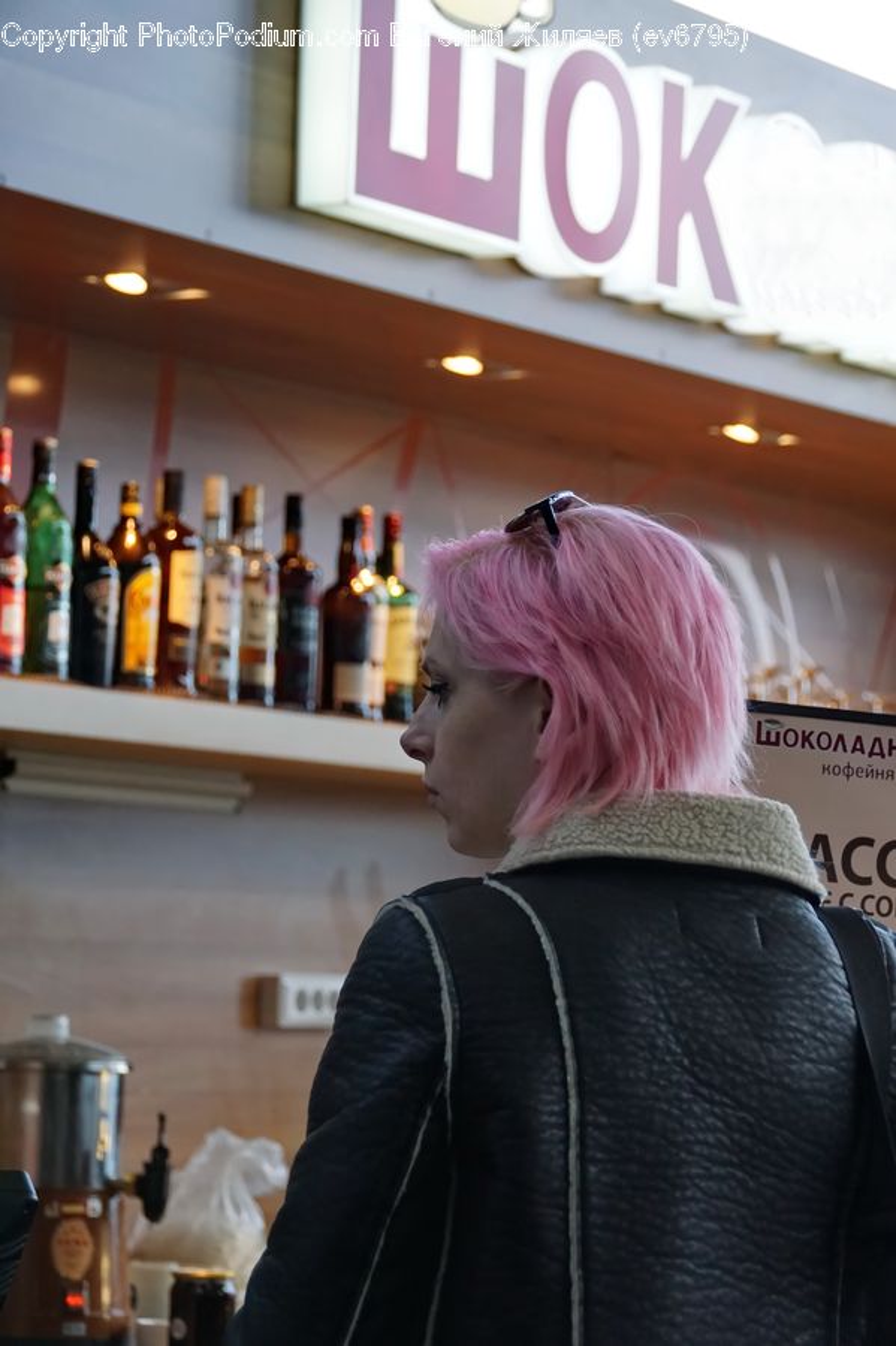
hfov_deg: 10.7
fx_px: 4765
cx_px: 448
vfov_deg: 16.1
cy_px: 673
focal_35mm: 128
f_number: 5.6
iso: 1250
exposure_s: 1/160
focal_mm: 85
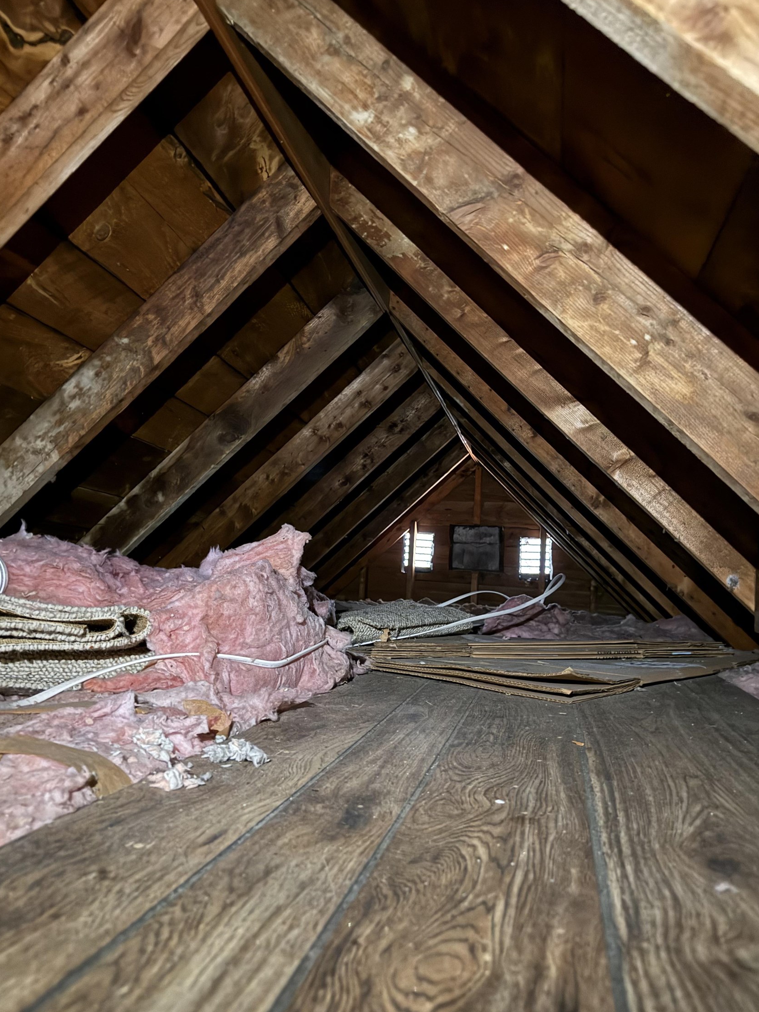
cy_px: 511
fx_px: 731
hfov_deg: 54.9
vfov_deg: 69.4
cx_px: 371
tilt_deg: +6.0
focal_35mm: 25
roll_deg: -3.5
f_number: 1.78
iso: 1600
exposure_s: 1/9
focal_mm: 6.76
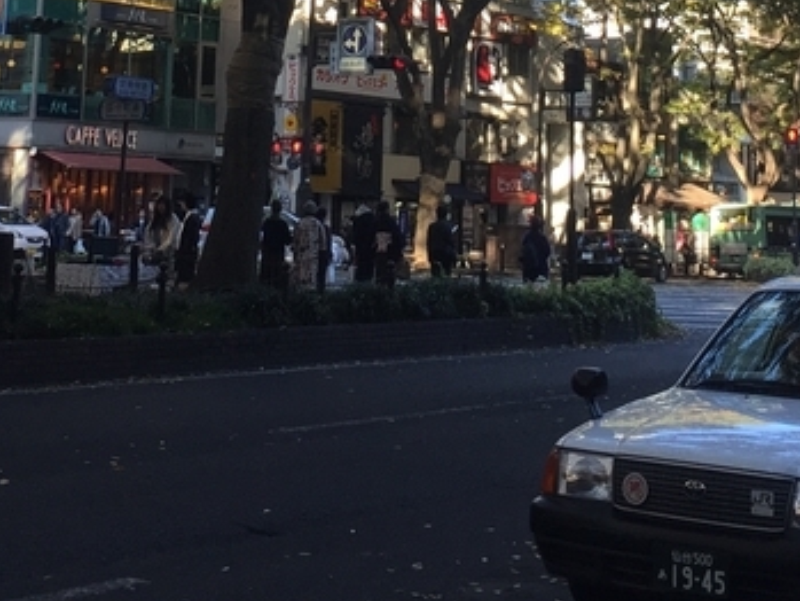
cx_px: 385
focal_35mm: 85
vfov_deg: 16.2
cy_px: -245
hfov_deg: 23.0
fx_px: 1965
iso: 32
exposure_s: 1/130
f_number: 2.2
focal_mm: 4.15
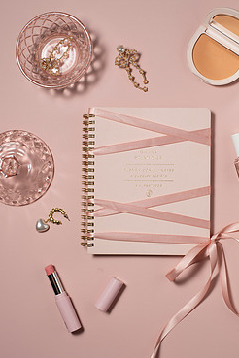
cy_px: 179
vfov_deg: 32.9
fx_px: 607
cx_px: 134
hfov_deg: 22.2
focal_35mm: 61
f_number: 13
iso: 200
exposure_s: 1/250
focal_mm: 50
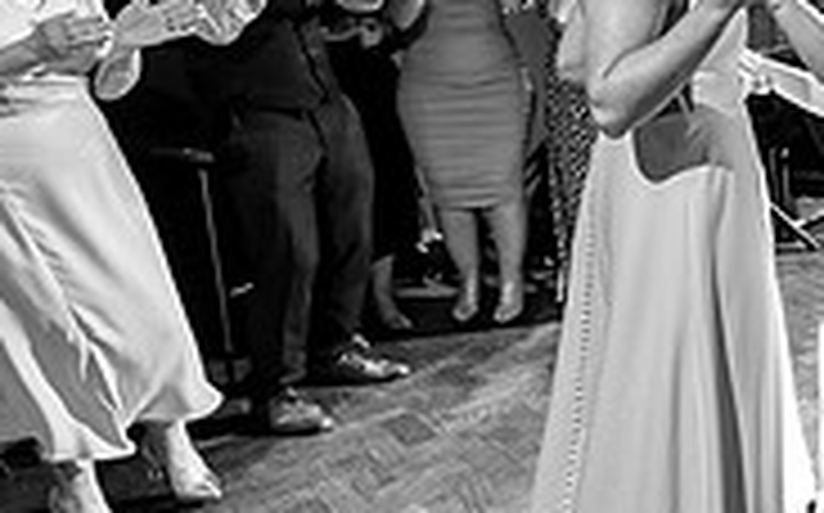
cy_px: 141
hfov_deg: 33.9
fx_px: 965
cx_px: 1062
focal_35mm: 43
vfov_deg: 29.4
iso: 1000
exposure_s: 1/160
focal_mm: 8
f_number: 2.8
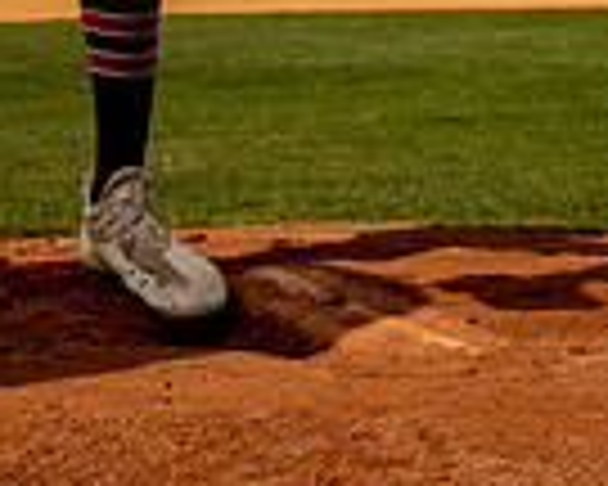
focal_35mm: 125
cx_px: 54
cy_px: -513
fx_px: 2249
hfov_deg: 15.2
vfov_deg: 11.1
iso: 64
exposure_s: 1/250
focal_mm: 40
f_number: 7.1
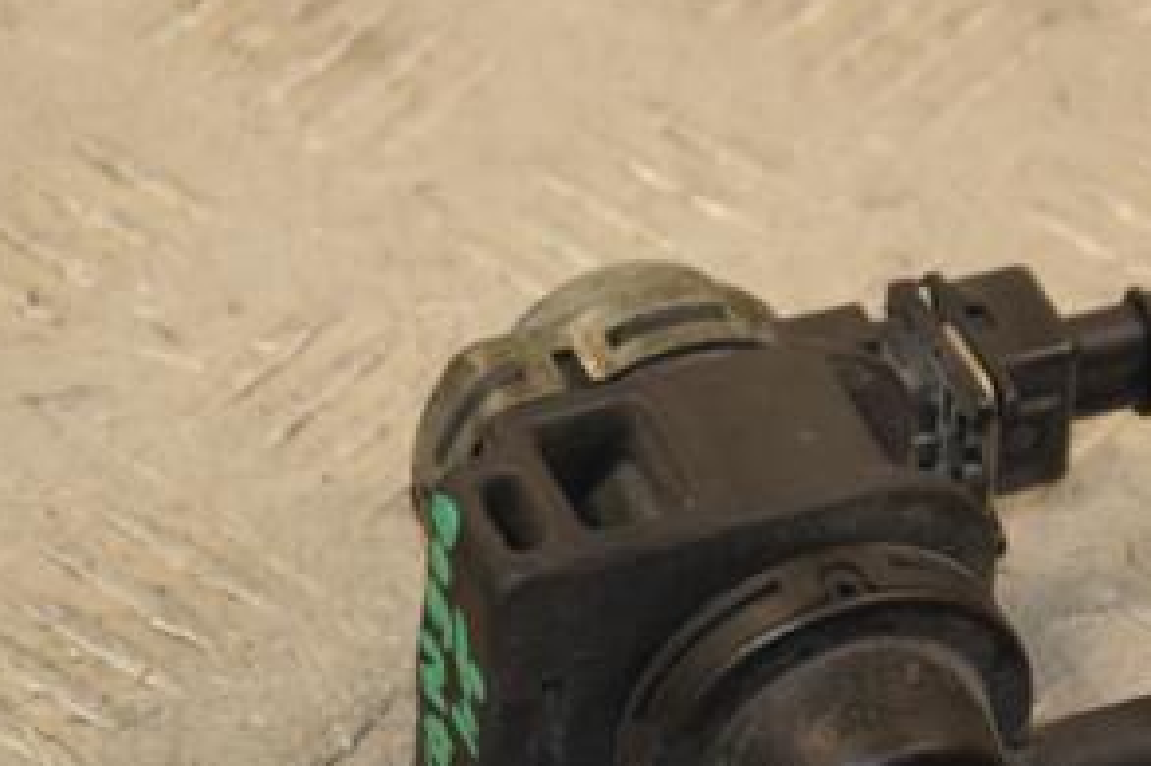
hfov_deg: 7.3
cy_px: 511
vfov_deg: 4.8
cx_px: 715
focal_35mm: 283
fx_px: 9043
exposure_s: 1/200
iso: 800
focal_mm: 92
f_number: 5.6
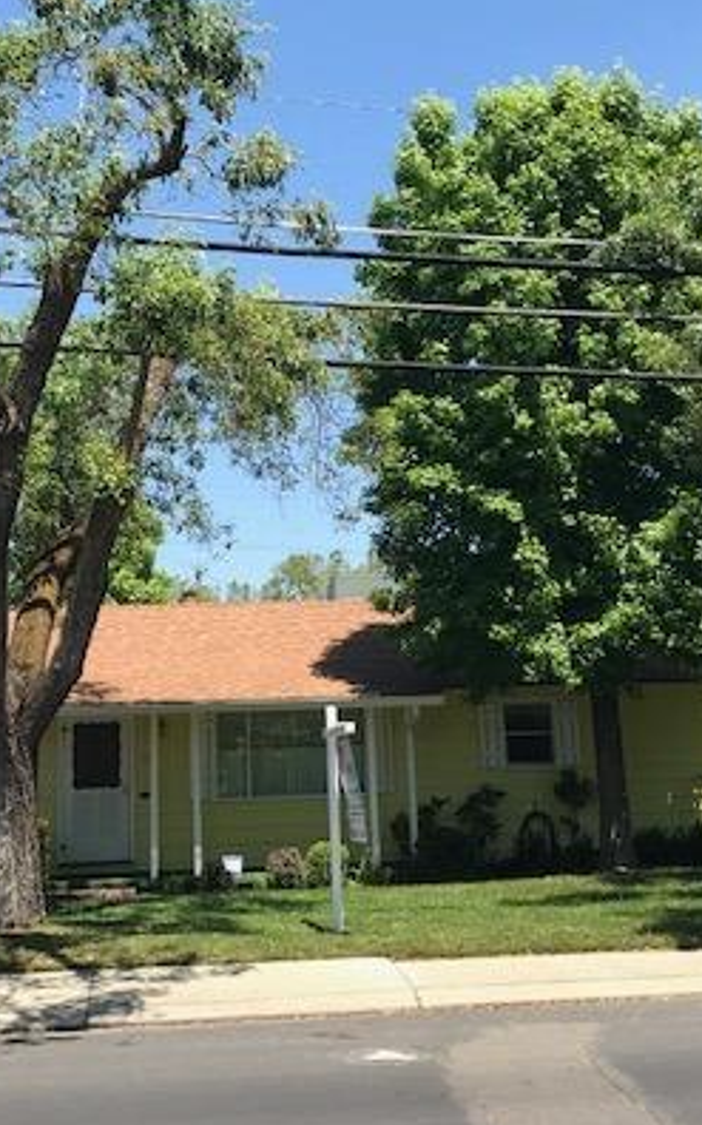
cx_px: 327
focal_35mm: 48
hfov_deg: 26.8
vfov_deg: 41.7
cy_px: 474
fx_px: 1471
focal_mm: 3.99
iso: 20
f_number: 1.8
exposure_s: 1/1153
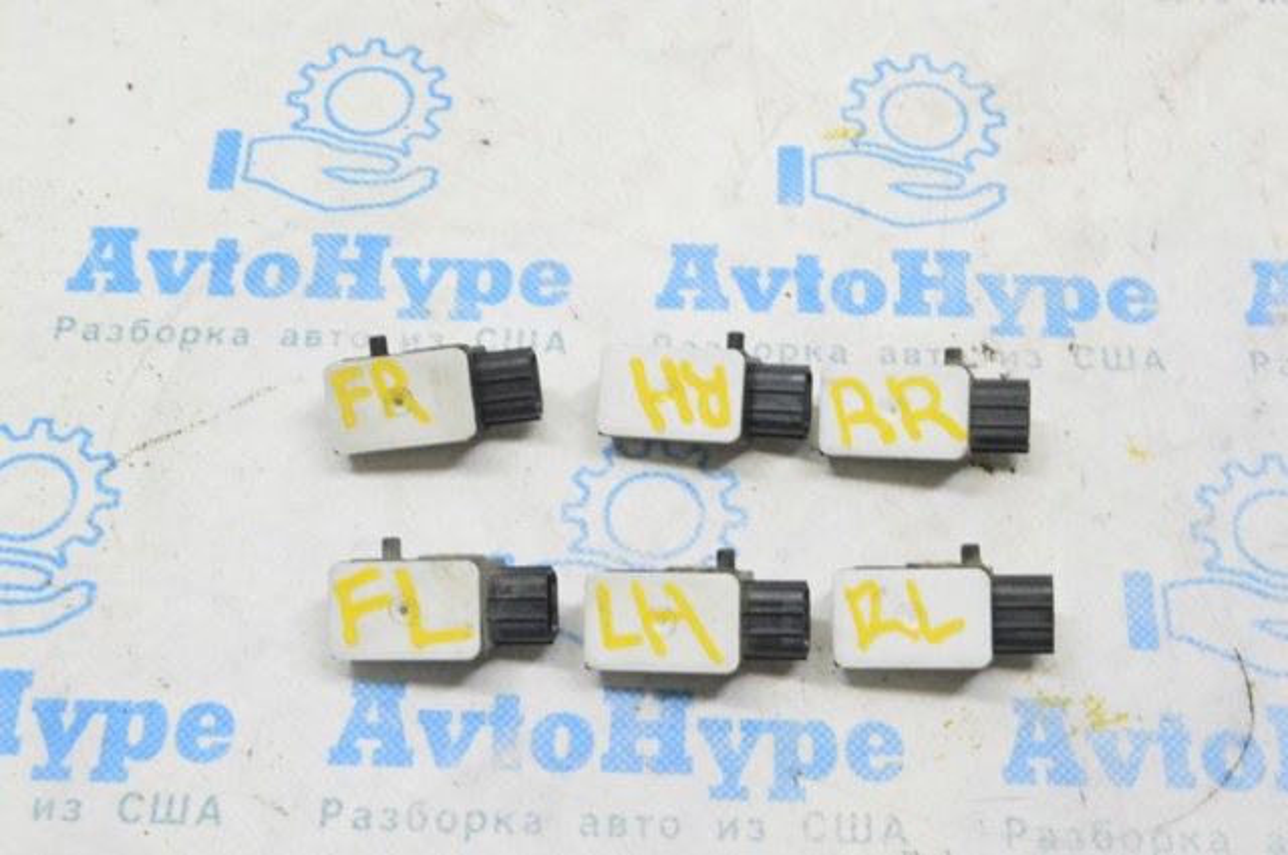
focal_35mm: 57
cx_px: 644
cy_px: 428
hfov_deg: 35.1
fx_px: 2037
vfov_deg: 23.7
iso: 6400
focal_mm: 38
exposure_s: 1/15
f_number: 20
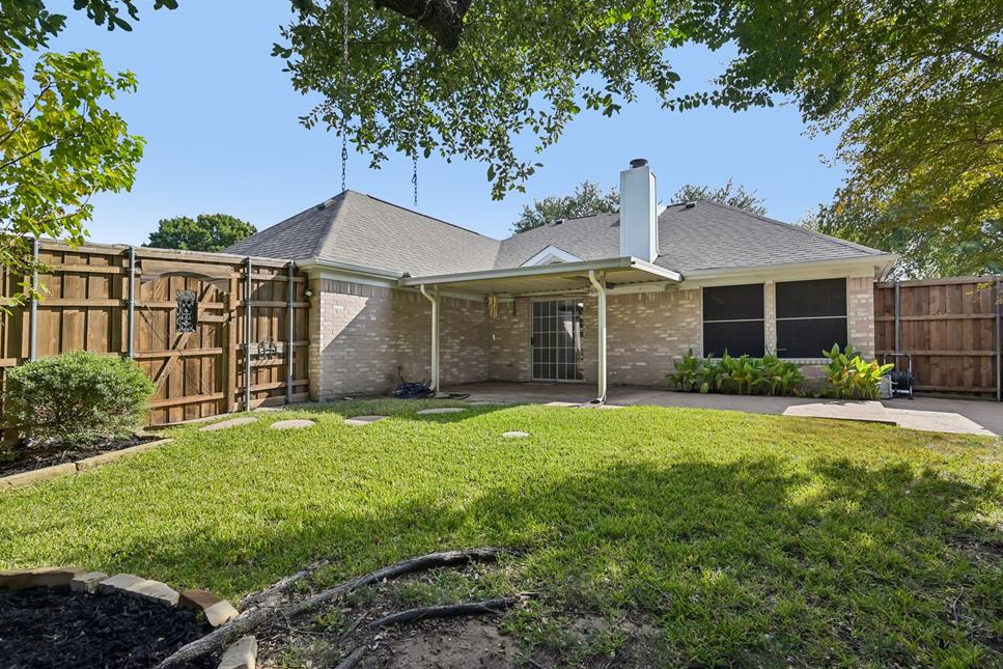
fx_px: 502
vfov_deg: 67.4
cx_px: 518
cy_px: 335
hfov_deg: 90.0
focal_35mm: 18
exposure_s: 1/640
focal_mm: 17
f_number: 8
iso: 400
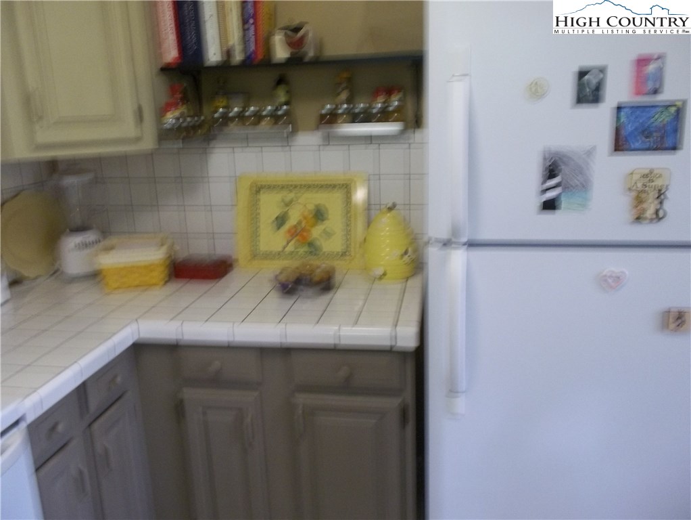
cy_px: 260
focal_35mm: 29
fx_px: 579
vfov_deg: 48.3
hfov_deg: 61.6
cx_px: 346
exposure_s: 1/10
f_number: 3.3
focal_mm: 4.1
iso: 160
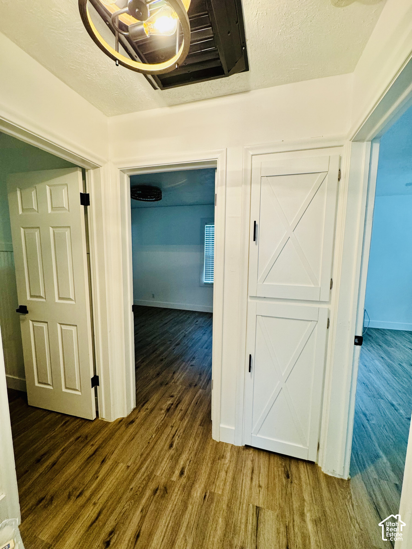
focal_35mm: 14
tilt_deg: -6.8
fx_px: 222
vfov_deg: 102.1
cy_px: 274
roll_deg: -0.5
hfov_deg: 85.7
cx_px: 206
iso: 250
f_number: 2.2
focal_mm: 2.22
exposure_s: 1/60
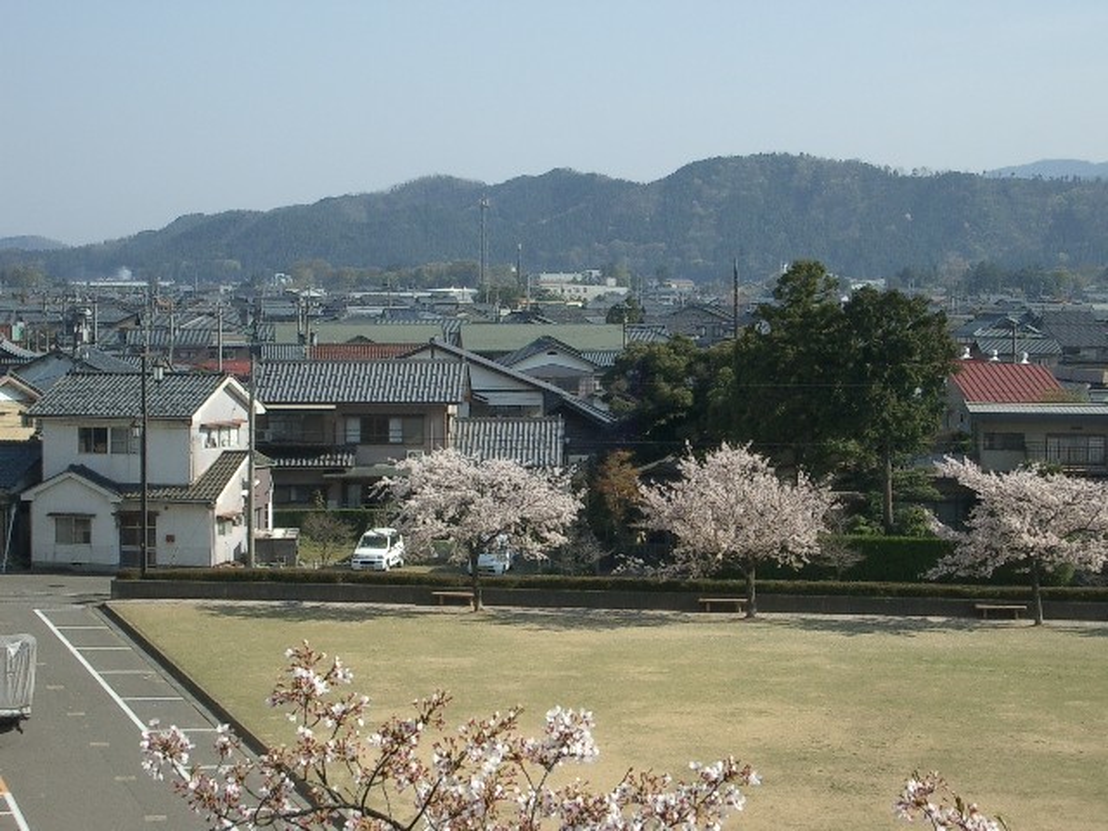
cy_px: 416
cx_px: 554
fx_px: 2817
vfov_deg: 16.8
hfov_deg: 22.3
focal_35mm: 88
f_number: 7
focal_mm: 14.6
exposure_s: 1/200
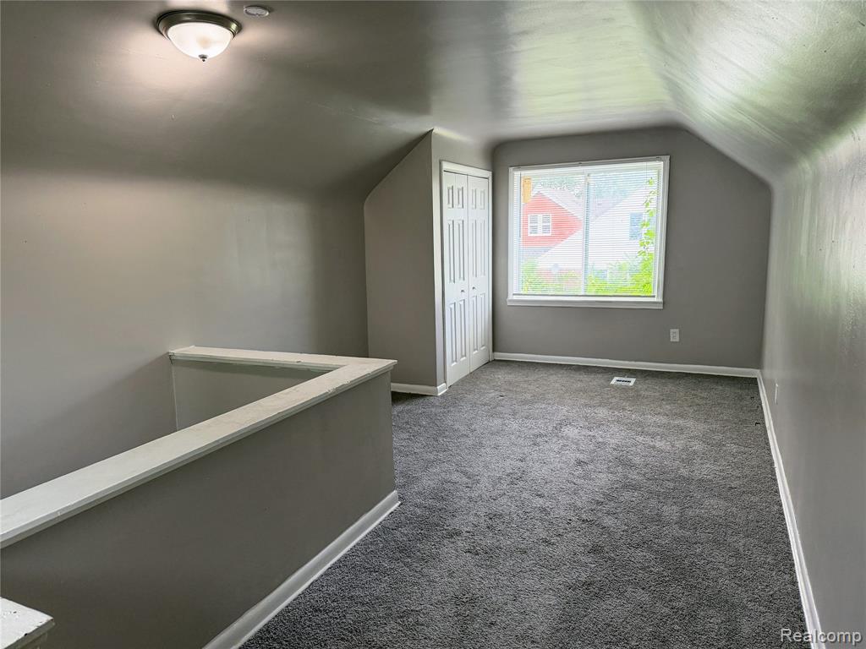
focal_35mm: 24
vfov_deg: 56.8
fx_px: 600
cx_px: 433
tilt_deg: -8.5
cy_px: 324
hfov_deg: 71.6
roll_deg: +1.5
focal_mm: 6.76
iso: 320
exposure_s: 1/120
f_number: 1.78
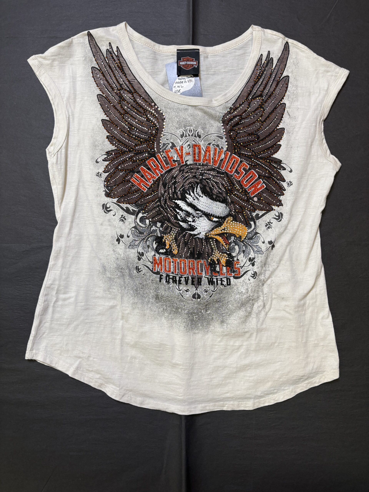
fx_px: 370
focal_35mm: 26
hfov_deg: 53.1
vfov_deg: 67.3
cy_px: 246
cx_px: 184
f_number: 1.6
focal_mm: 5.96
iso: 80
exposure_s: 1/100
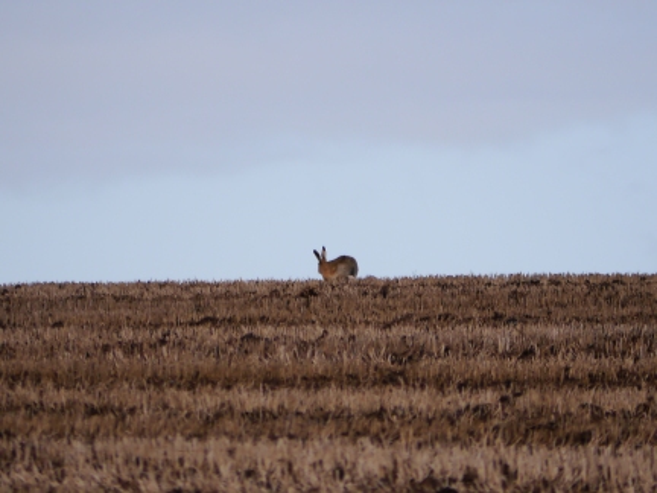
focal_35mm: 400
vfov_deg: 3.7
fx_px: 7592
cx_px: 328
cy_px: 246
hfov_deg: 5.0
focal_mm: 200
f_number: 5.6
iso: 160
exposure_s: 1/500
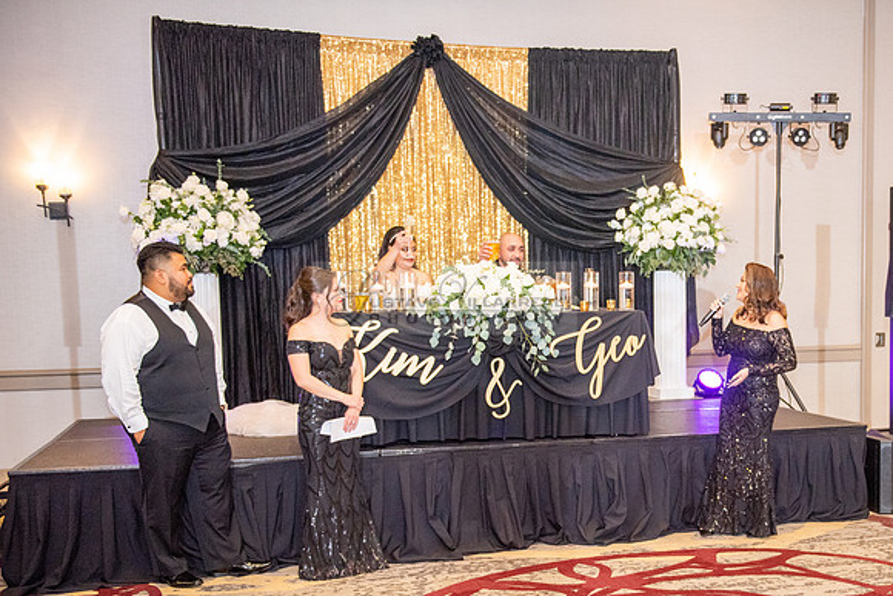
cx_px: 606
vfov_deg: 30.7
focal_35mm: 43
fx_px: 1077
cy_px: 404
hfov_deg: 44.3
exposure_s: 1/160
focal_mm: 32
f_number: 2.8
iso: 1600
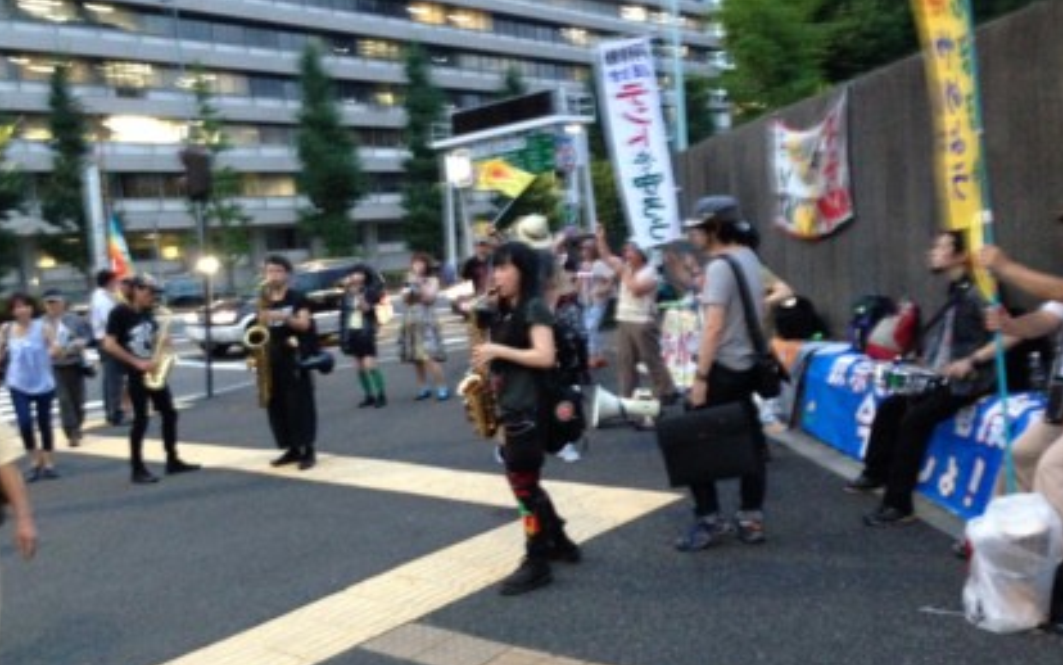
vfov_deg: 33.6
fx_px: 1101
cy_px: 349
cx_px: 496
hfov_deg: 51.5
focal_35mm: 38
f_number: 2.4
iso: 400
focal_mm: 4.13
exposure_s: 1/17
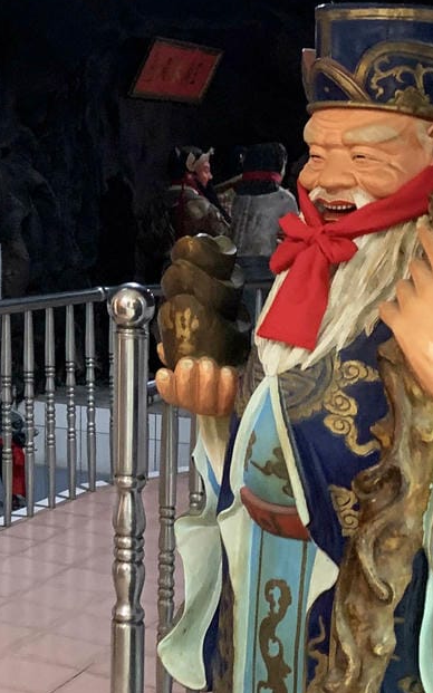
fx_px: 1341
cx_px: -141
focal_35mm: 71
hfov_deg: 17.2
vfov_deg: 28.7
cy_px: 216
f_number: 1.8
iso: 500
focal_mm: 4.25
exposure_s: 1/30
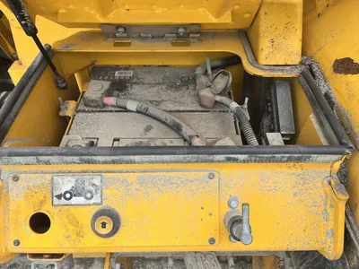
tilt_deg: -49.9
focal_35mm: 26
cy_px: 134
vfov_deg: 53.1
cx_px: 180
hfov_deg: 67.3
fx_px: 270
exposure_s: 1/628
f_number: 1.6
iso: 50
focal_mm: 5.1
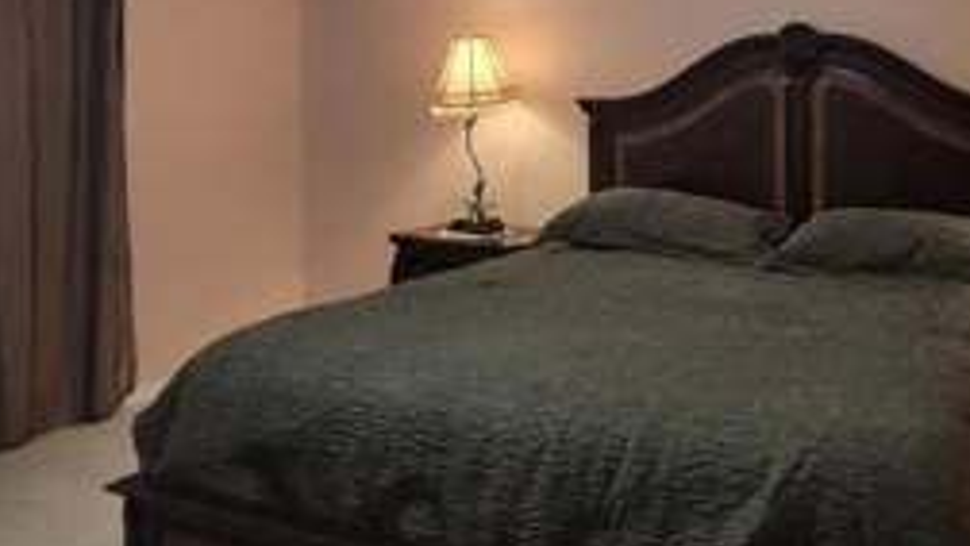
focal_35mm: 36
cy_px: 100
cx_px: 785
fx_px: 926
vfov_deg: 31.9
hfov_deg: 51.6
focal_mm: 1.74
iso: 1000
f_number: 2.2
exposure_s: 1/60
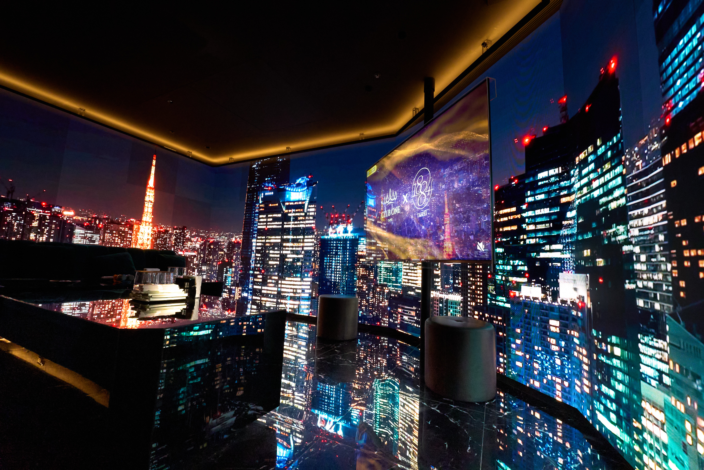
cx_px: 352
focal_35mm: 14
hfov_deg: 104.2
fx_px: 274
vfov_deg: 81.3
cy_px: 235
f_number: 9
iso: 16000
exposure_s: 1/25
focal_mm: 14
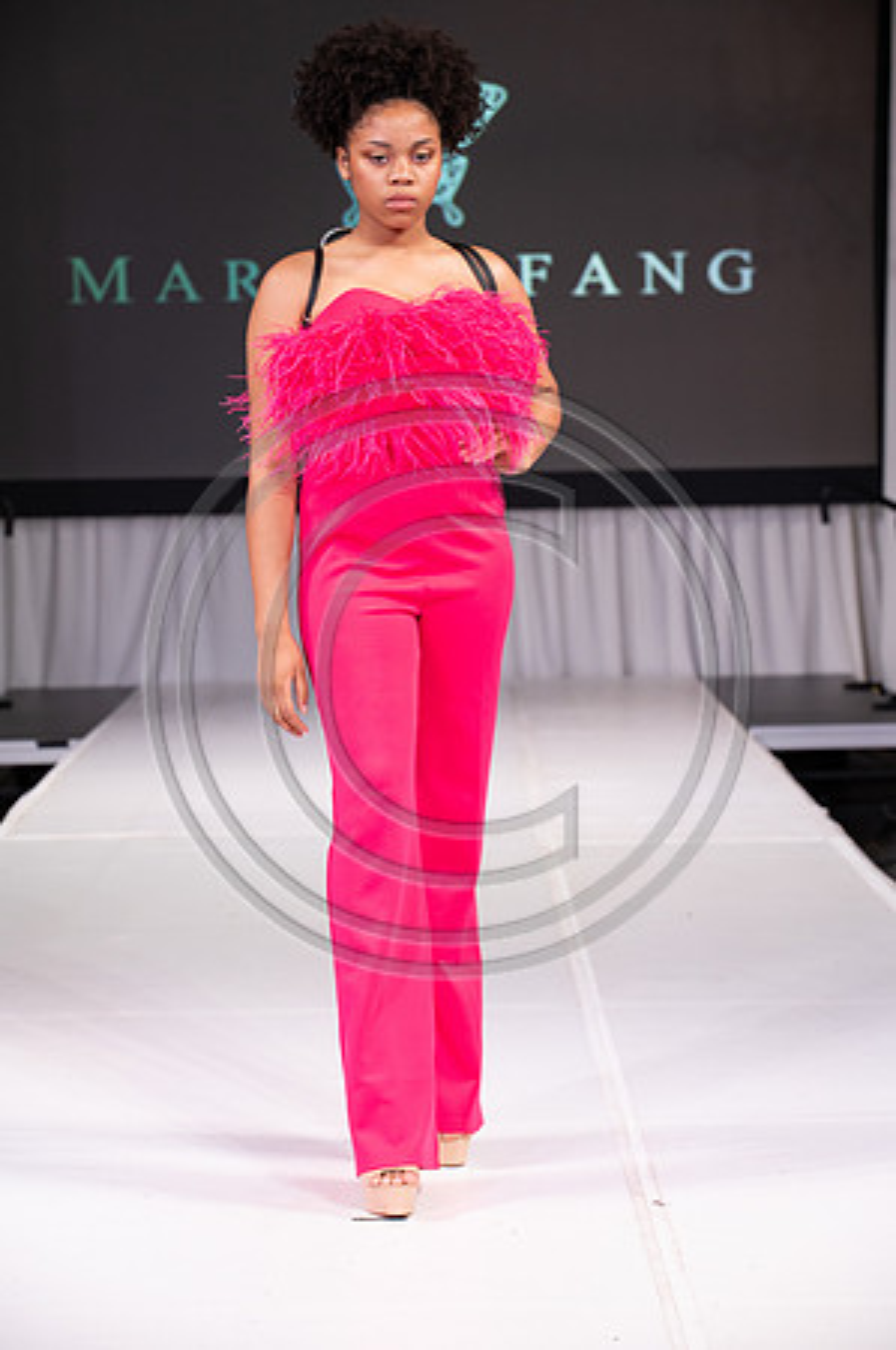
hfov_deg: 13.9
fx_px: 3667
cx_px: 448
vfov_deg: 20.8
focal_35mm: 98
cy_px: 675
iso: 2000
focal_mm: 98
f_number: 5.6
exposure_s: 1/400
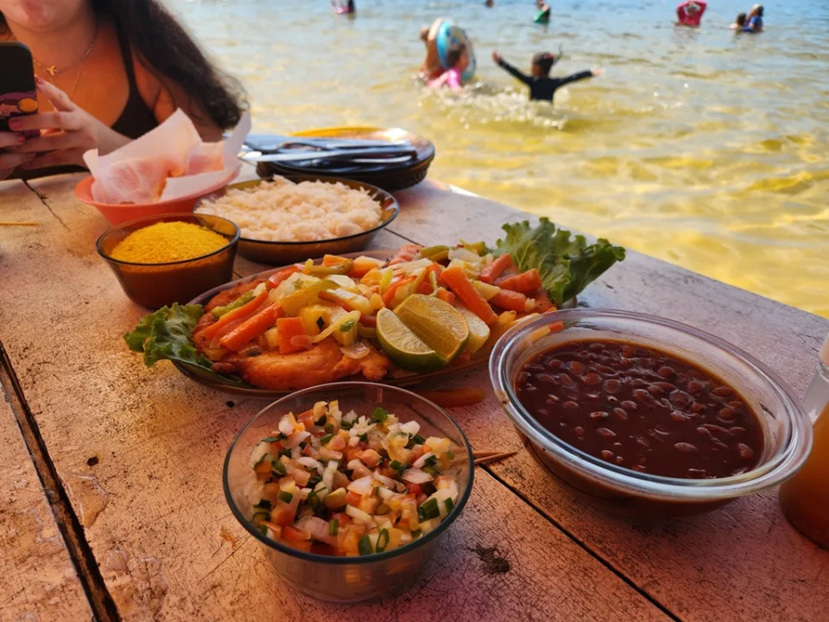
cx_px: 414
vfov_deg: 58.9
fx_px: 551
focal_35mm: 23
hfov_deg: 73.9
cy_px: 311
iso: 20
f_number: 1.8
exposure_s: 1/1019
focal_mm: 5.4
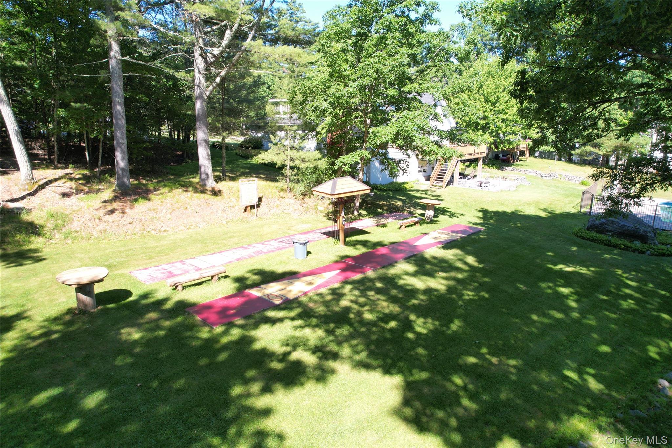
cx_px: 336
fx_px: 411
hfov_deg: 78.6
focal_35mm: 22
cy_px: 224
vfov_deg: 57.2
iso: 100
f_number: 2.8
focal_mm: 8.38
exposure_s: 1/400
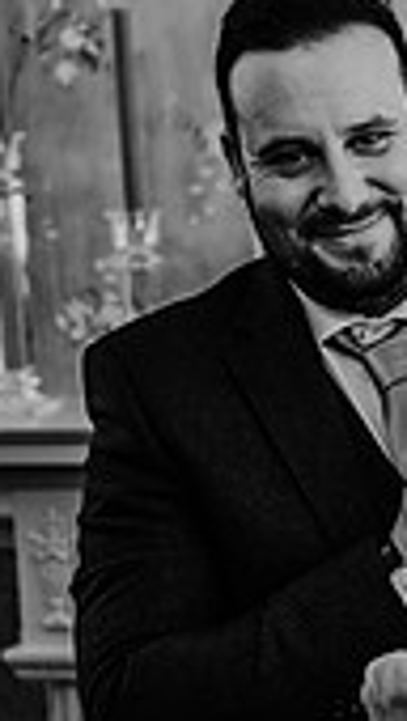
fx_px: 1856
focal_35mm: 97
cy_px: 399
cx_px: 507
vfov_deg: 22.0
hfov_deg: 12.2
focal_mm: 35
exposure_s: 1/160
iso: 1250
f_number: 1.8
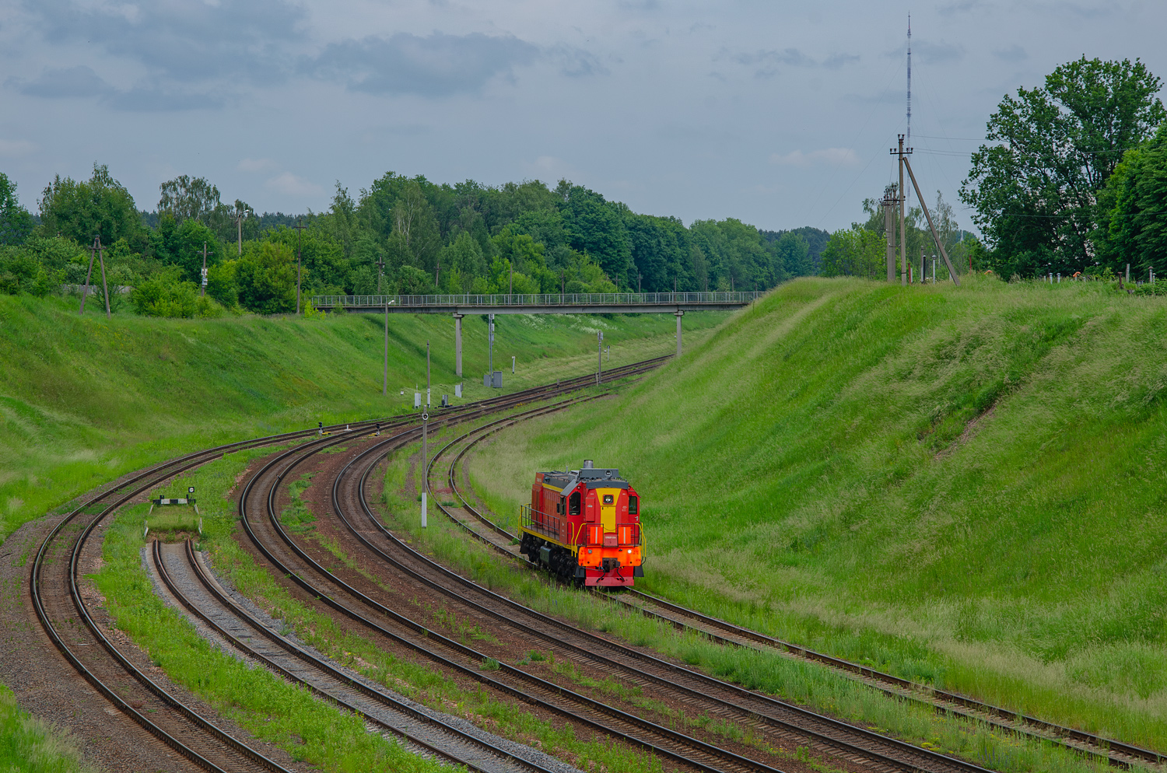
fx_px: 3883
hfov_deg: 17.1
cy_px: 386
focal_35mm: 120
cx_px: 584
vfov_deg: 11.4
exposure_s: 1/400
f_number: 8
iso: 200
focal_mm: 80
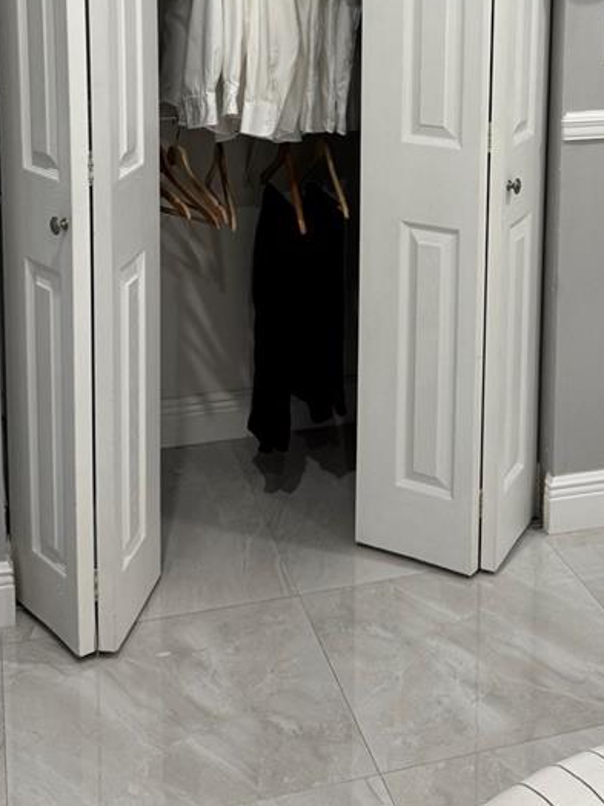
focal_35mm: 55
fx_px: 1280
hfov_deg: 26.2
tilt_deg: -8.7
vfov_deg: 33.3
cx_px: 453
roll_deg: -1.6
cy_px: 94
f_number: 1.78
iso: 125
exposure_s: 1/60
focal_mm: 6.76
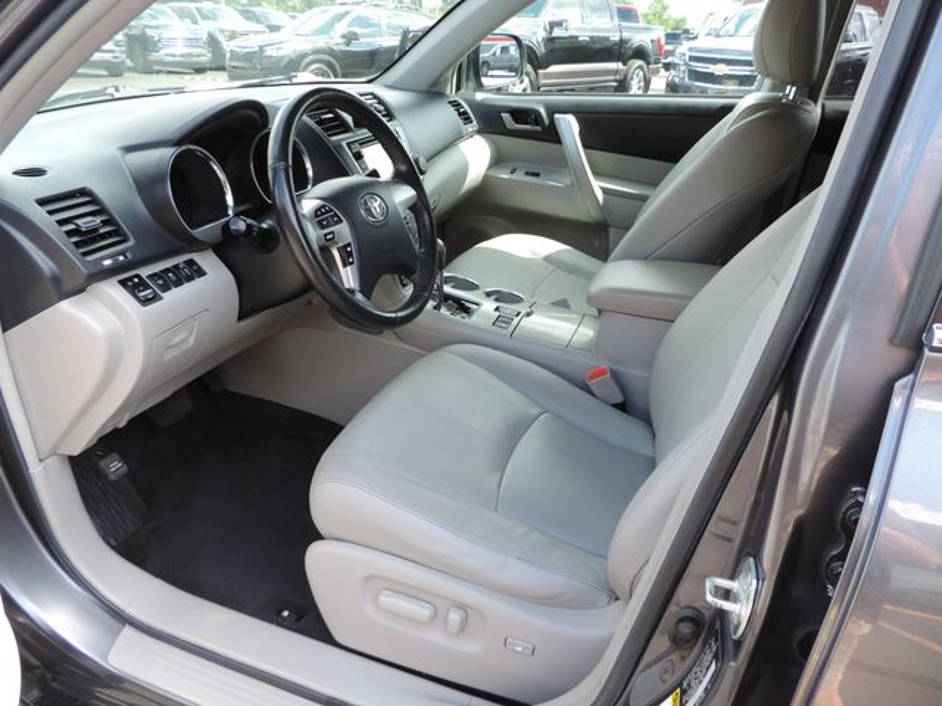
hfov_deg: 71.6
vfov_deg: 56.8
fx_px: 653
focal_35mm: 24
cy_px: 353
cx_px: 471
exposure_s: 1/100
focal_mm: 4.3
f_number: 3
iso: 80
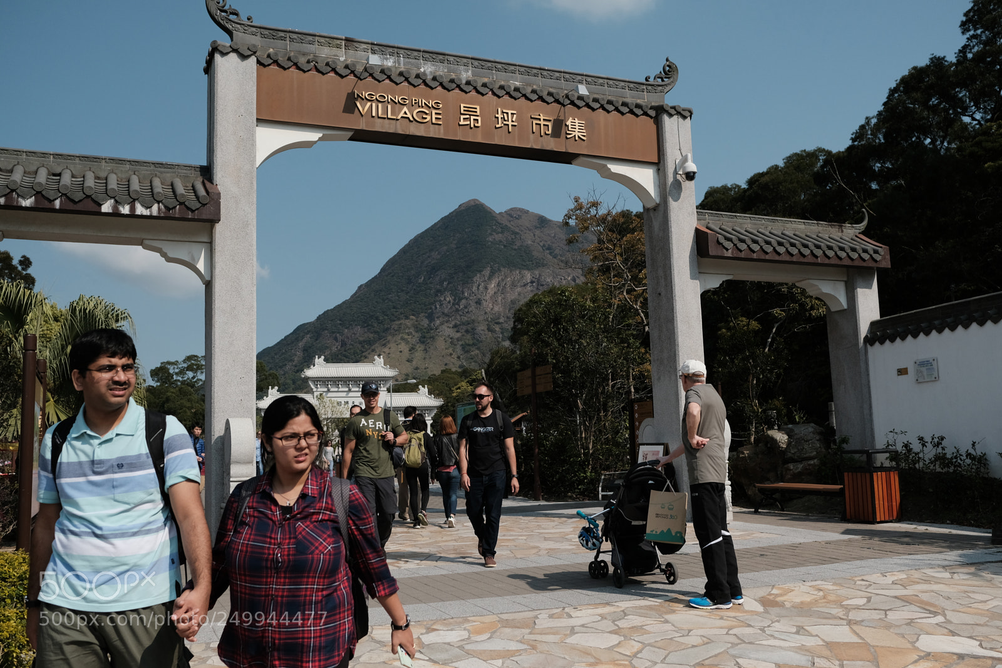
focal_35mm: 35
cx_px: 501
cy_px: 334
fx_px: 974
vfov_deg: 37.9
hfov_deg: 54.4
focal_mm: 23
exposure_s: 1/5800
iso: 400
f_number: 4
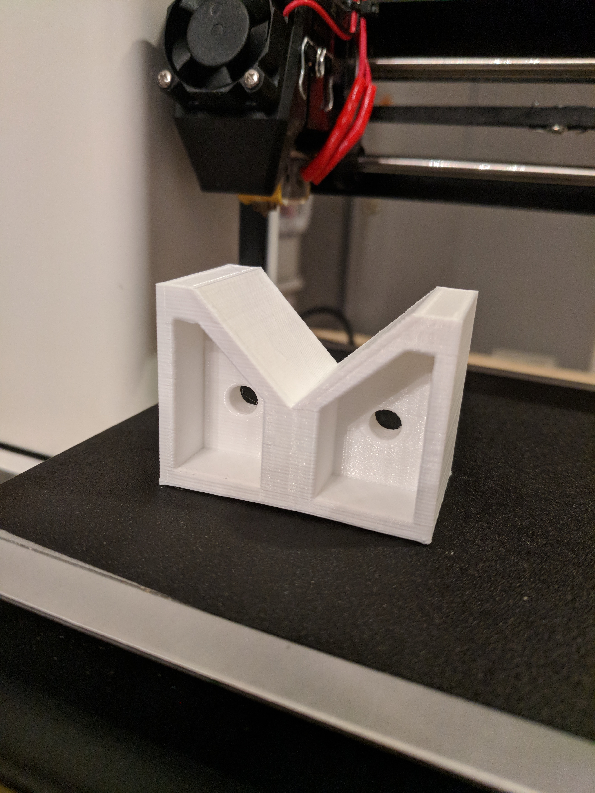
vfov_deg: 67.3
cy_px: 396
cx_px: 298
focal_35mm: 26
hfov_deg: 53.1
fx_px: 596
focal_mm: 4.67
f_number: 2
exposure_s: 1/40
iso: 637
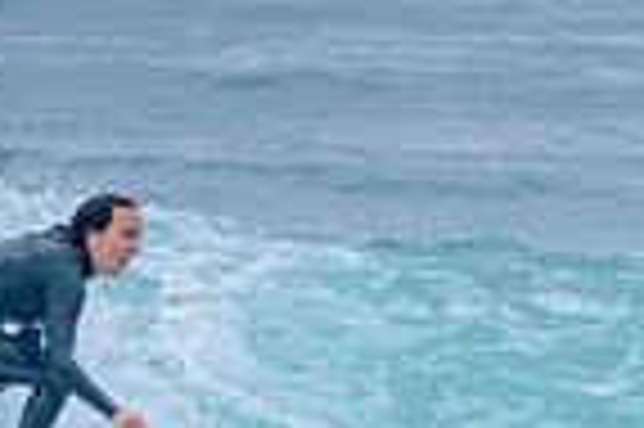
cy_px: 504
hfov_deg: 0.8
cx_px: 127
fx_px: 44385
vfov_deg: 0.6
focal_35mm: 2484
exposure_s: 1/2000
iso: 1600
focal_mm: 500
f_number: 5.6
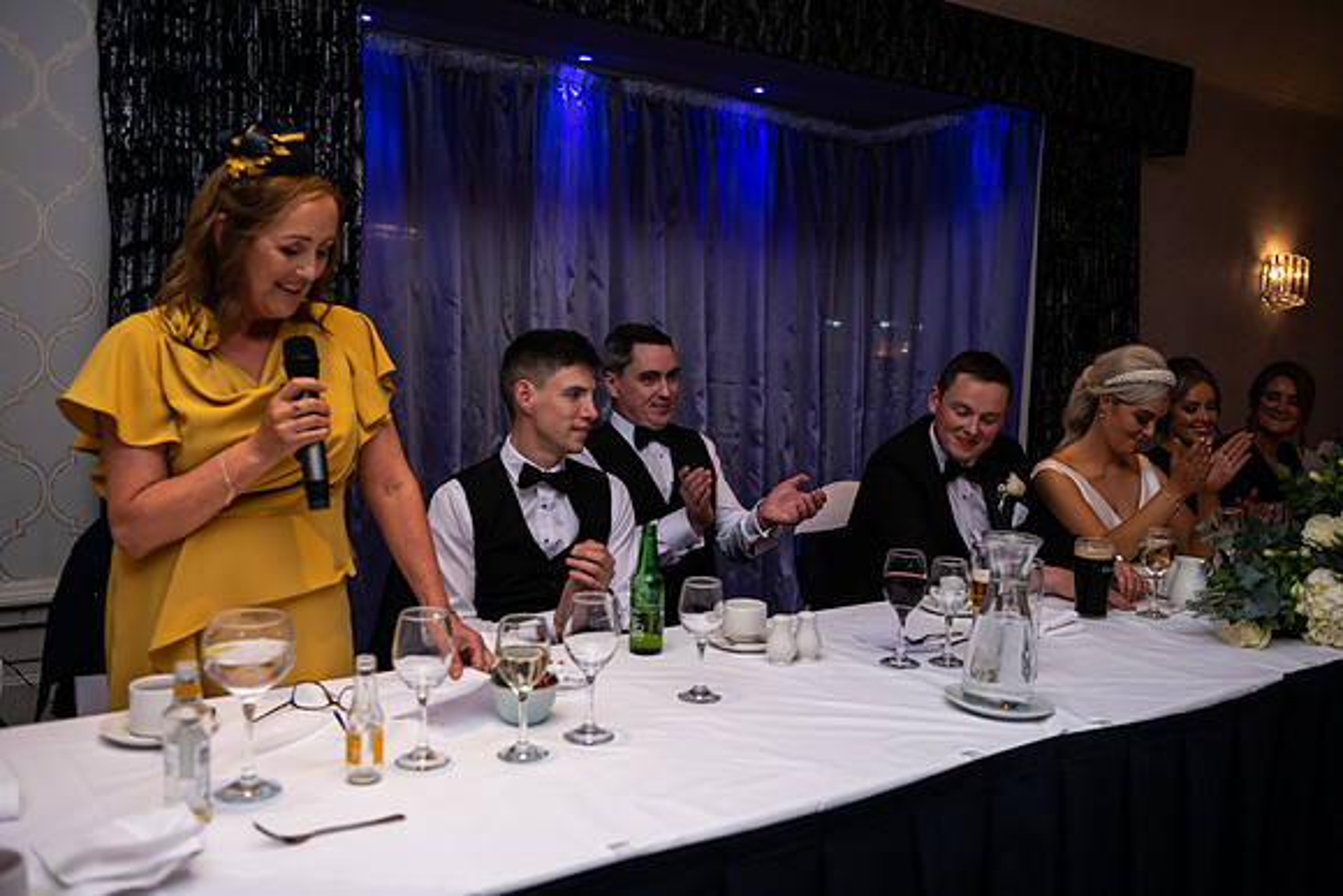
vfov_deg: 38.9
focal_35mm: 34
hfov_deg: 55.8
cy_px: 448
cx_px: 672
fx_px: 1269
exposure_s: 1/160
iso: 640
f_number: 3.5
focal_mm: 34
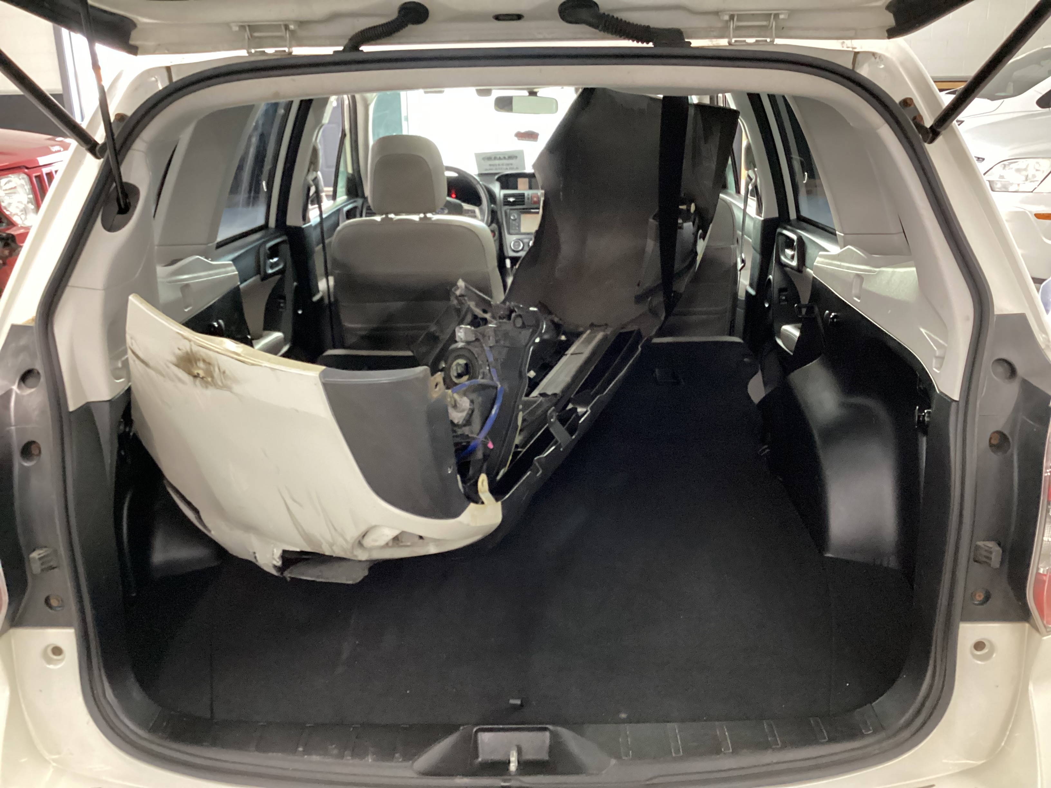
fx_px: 941
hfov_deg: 58.4
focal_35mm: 31
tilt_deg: -21.8
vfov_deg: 45.4
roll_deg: +0.5
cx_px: 526
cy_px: 394
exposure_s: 1/30
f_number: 2.4
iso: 640
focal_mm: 3.3
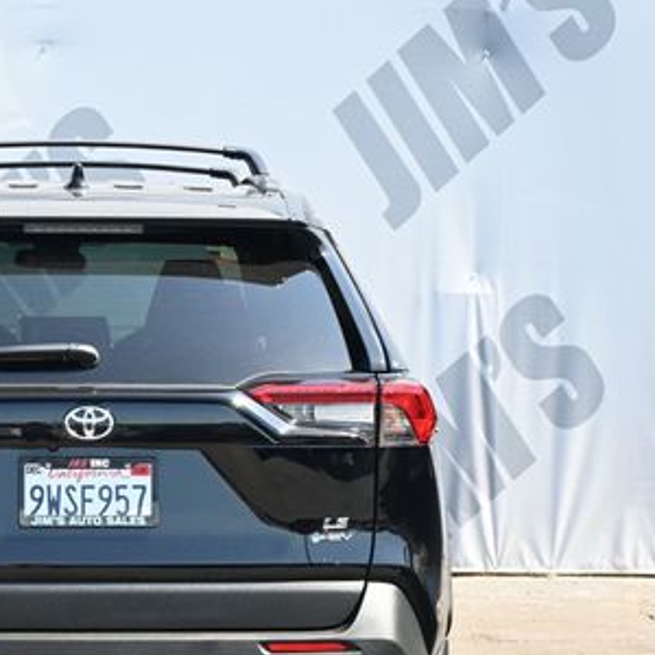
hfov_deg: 16.3
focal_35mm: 106
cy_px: 458
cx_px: 79
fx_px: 2267
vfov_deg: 16.4
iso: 360
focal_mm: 39
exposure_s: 1/250
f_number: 5.6
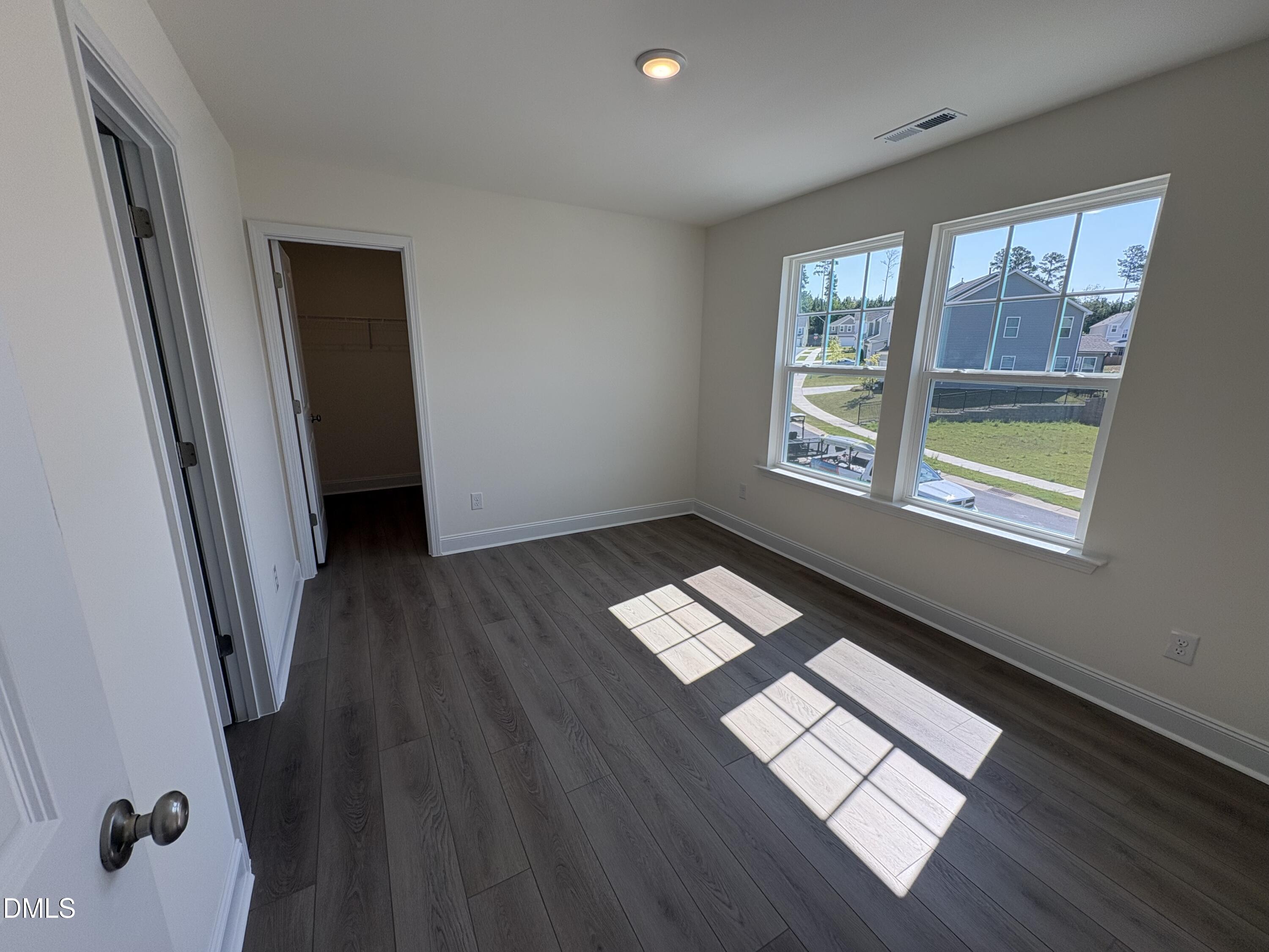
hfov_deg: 102.1
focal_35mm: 14
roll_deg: -0.3
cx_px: 634
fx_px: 513
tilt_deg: -13.1
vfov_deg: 85.7
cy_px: 476
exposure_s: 1/287
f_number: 2.2
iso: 40
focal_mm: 2.22
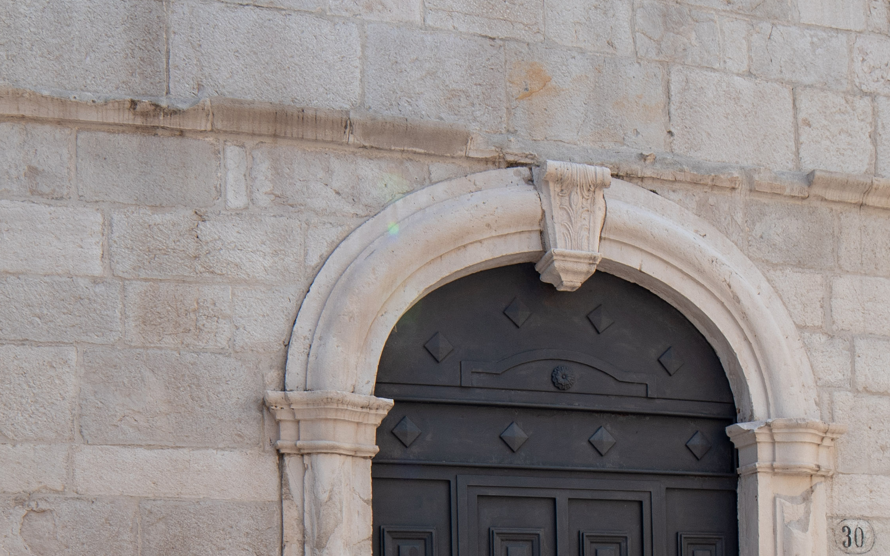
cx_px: 458
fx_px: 922
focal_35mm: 38
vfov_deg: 32.1
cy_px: 491
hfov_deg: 51.5
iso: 200
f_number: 7.1
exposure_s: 1/320
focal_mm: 14
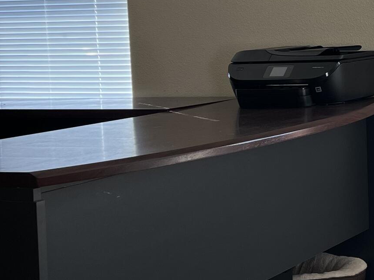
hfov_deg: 20.2
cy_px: 39
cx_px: 451
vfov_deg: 16.1
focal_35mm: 91
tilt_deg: -1.0
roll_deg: +2.8
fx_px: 983
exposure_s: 1/120
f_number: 1.5
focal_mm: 5.7
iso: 50
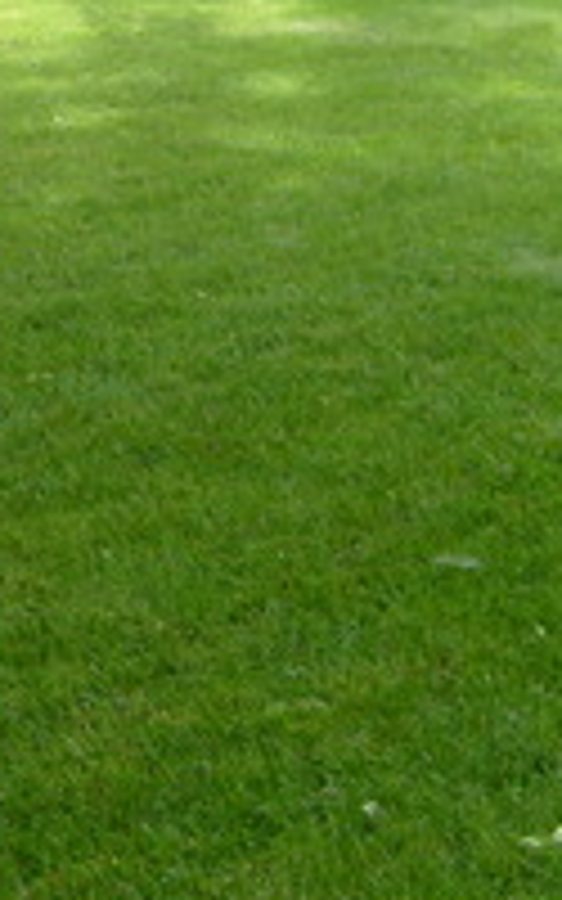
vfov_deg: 17.0
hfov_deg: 10.5
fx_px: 2916
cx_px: -355
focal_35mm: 119
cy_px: -76
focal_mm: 5.8
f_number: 2.8
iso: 80
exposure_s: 1/125
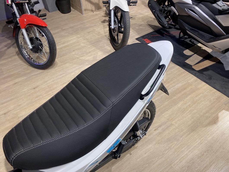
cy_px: 86
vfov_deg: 53.1
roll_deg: +1.6
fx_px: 172
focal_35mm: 26
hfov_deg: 67.3
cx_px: 114
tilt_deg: -44.4
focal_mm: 4.25
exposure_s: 1/100
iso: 125
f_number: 1.8
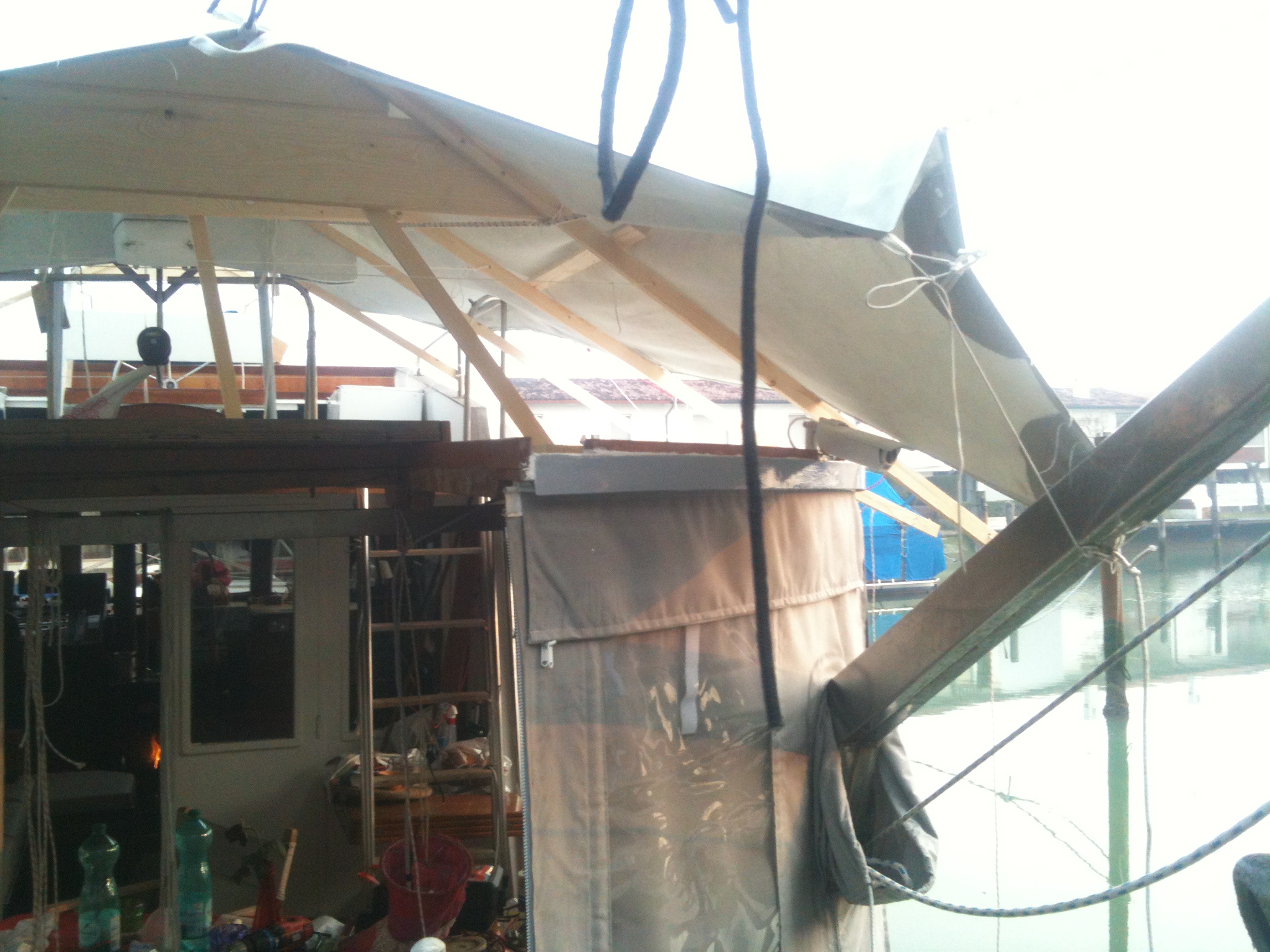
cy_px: 476
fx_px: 1284
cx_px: 635
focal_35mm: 35
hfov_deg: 52.6
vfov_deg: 40.7
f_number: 2.8
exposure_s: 1/100
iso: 100
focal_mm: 3.85
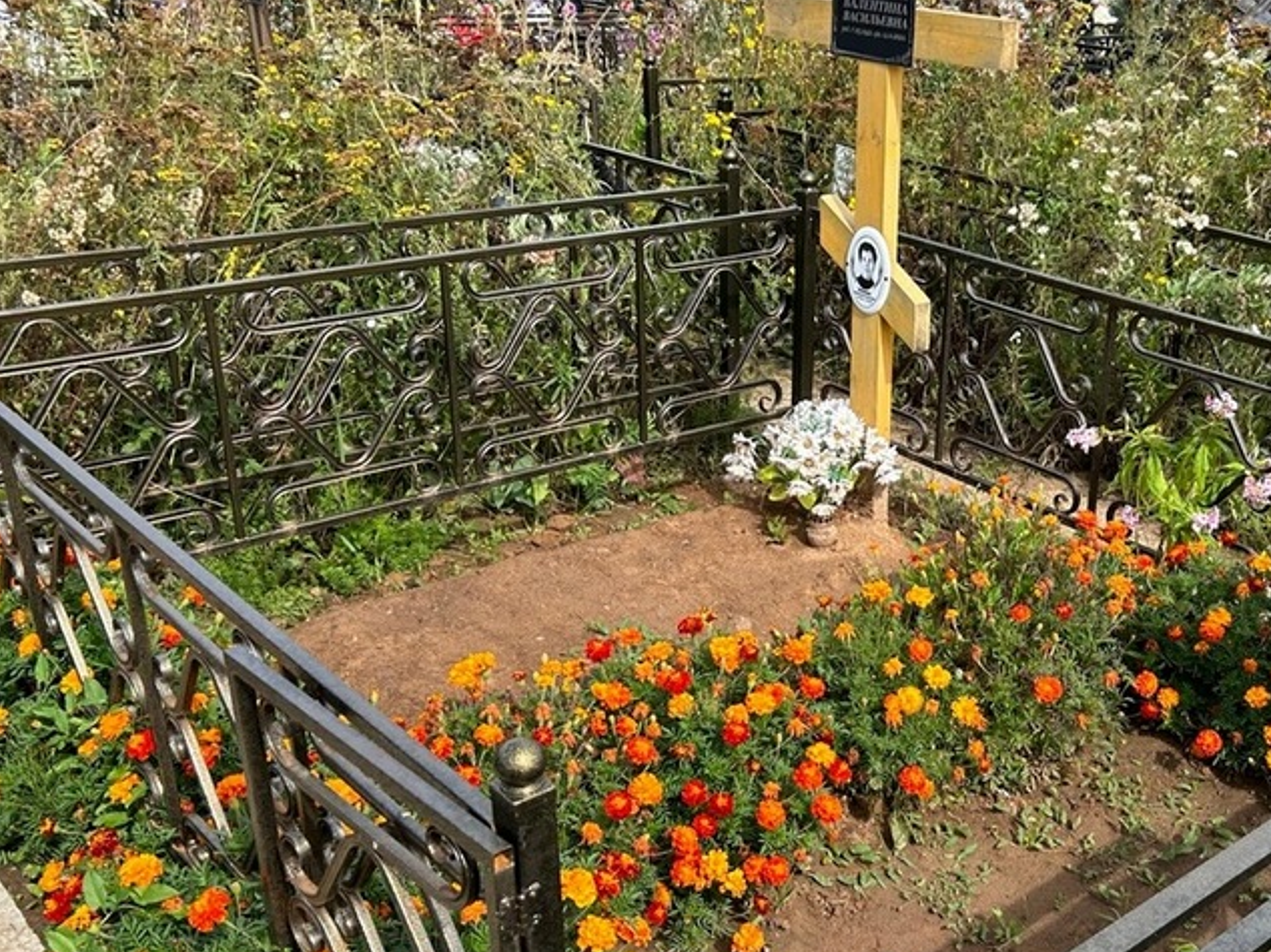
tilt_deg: -17.1
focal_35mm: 42
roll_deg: -1.0
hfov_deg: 43.7
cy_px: 561
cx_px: 918
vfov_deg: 34.2
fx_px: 1542
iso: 50
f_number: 1.5
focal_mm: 5.7
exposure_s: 1/1621
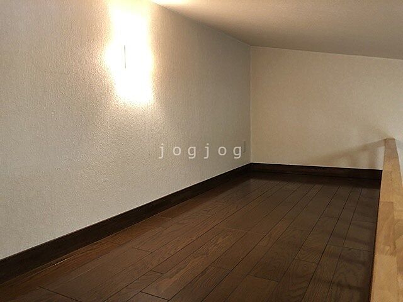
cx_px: 202
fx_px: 326
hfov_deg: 63.4
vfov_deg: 49.7
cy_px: 151
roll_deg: +1.9
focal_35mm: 28
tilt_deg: -7.0
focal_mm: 3.99
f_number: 1.8
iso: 64
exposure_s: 1/17
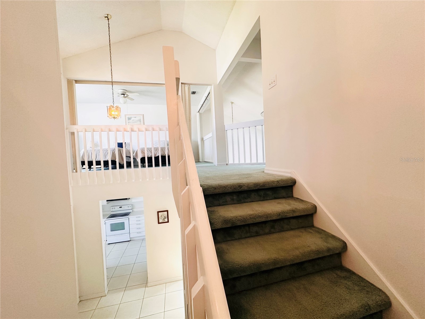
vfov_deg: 85.7
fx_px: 172
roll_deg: +2.8
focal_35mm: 14
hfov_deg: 102.1
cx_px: 212
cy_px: 160
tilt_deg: -1.5
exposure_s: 1/120
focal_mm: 2.22
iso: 320
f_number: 2.2
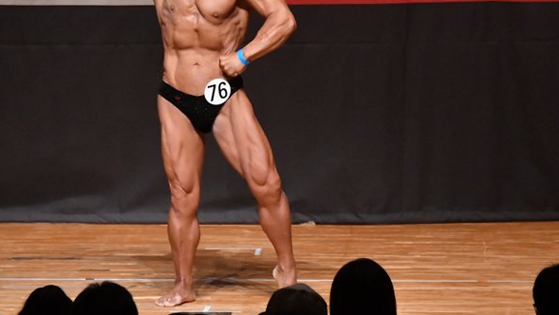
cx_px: 304
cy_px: 107
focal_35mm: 413
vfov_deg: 2.9
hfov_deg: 5.2
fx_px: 6125
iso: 10000
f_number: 5.6
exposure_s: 1/400
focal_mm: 200
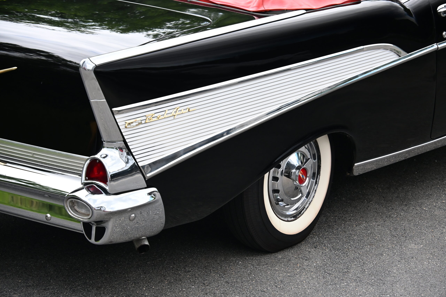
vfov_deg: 11.7
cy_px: 148
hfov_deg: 17.5
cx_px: 223
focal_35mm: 117
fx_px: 1449
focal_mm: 78
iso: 640
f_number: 5
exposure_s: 1/125
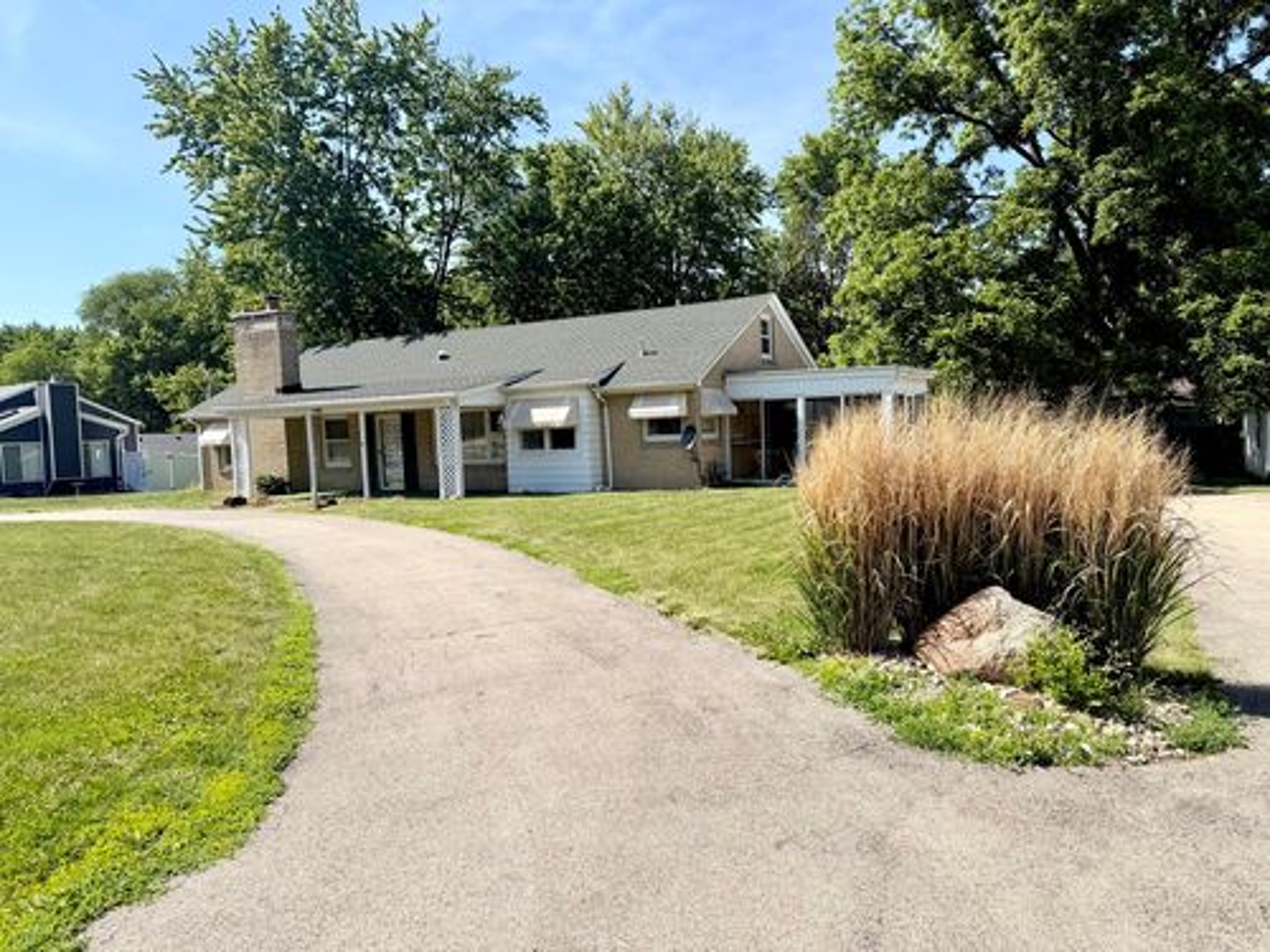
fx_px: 881
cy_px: 476
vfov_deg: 56.8
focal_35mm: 24
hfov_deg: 71.6
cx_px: 635
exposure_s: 1/3425
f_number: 1.78
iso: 80
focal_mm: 6.76
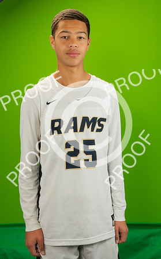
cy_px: 113
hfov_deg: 21.1
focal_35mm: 61
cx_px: 81
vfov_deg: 33.4
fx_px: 432
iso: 800
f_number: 20
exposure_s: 1/60
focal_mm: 35
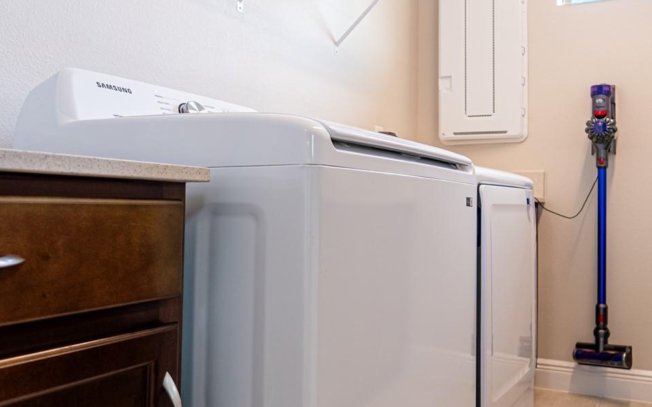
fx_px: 569
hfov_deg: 59.2
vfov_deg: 39.4
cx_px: 392
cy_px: 195
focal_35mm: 32
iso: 100
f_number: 3.5
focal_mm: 9
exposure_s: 1/400
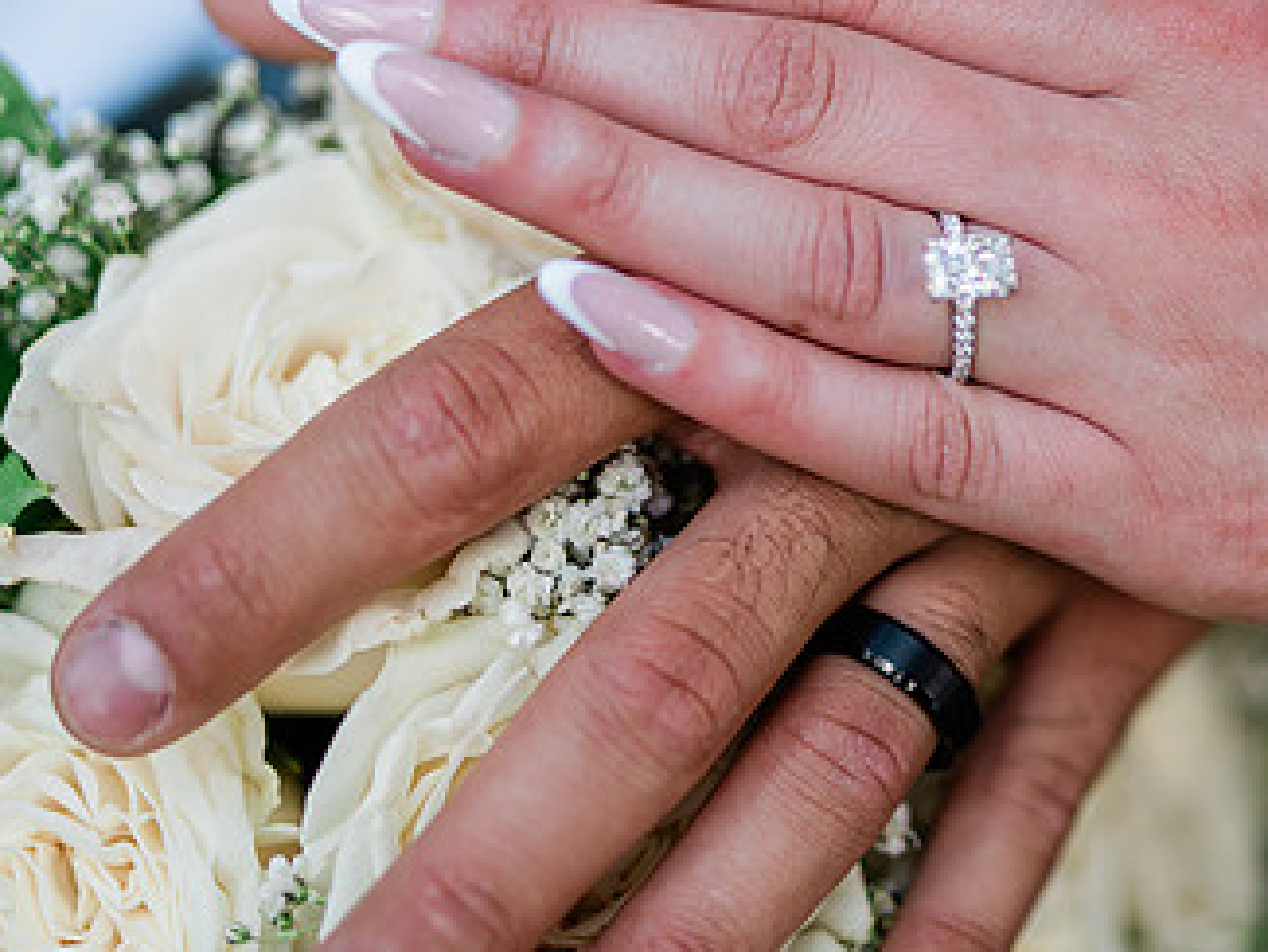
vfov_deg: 17.2
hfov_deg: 22.5
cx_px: 1007
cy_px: 375
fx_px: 3151
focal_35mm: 86
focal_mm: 35
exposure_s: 1/1000
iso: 125
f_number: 1.2
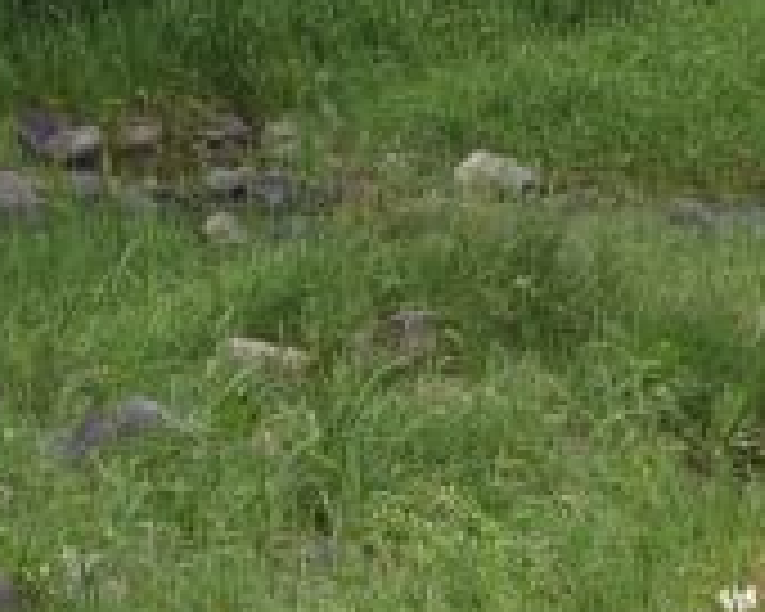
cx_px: 1138
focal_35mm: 359
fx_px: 8128
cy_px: -475
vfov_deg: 4.3
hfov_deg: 5.3
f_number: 7.1
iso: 320
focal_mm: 50
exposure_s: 1/160
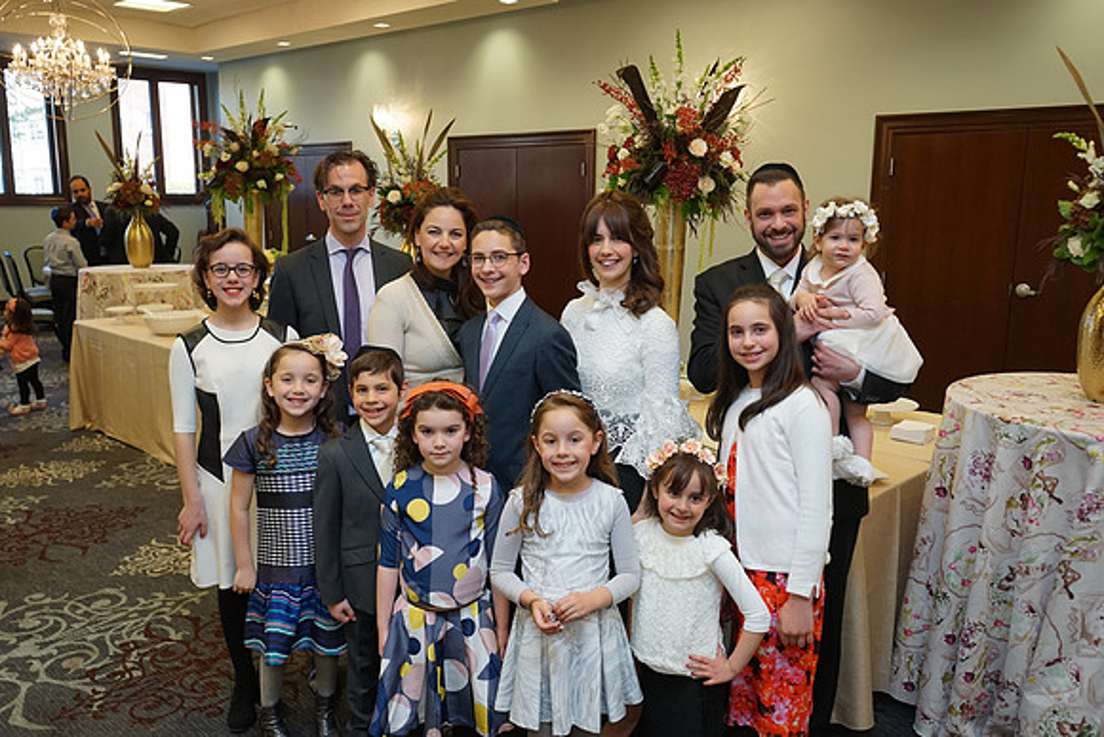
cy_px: 368
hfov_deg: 61.9
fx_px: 920
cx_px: 552
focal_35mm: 30
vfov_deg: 43.6
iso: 1250
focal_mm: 30
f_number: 5
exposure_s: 1/100
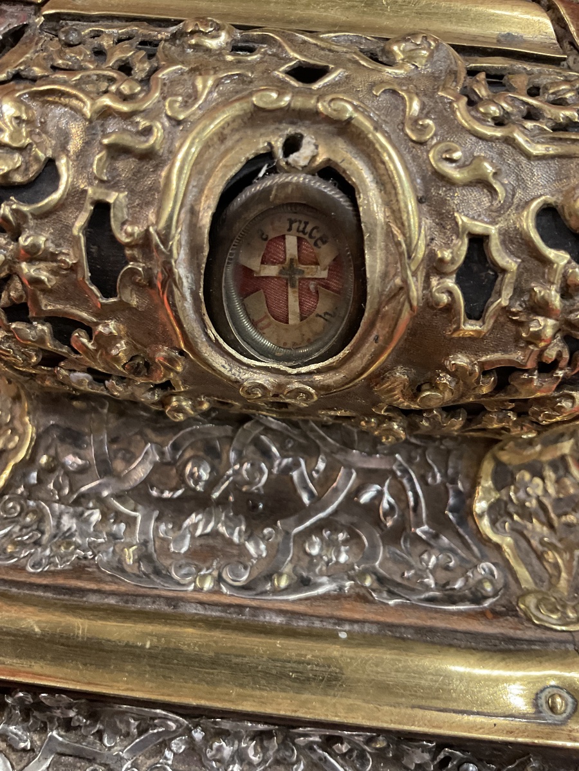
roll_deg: -1.5
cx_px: 290
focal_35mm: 29
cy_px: 386
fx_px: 647
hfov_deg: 48.2
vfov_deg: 61.7
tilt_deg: -44.1
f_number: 1.8
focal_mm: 3
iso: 250
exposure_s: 1/40
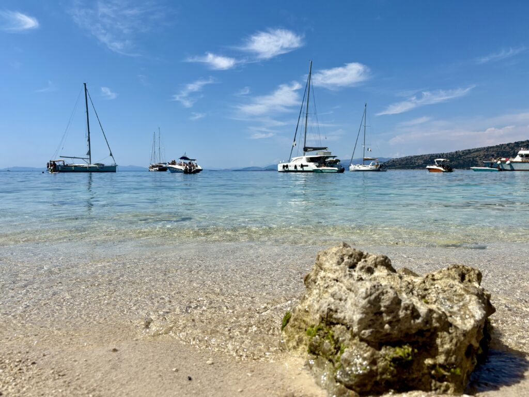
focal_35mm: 26
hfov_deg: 67.3
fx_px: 397
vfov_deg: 53.1
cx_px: 264
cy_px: 198
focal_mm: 5.96
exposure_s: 1/7813
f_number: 1.6
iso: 50
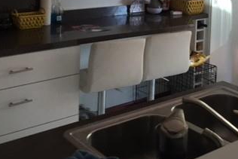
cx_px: 140
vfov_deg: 21.3
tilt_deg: -3.5
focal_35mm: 61
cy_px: -11
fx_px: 403
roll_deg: -2.4
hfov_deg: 32.8
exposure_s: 1/15
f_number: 2.2
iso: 40
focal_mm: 4.15
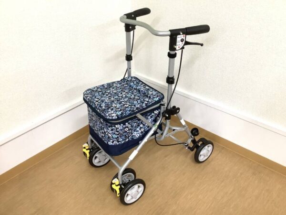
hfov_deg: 58.4
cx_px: 143
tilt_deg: -34.3
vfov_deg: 45.4
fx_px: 256
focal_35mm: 31
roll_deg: +1.2
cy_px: 108
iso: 125
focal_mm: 3.3
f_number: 2.4
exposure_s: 1/60
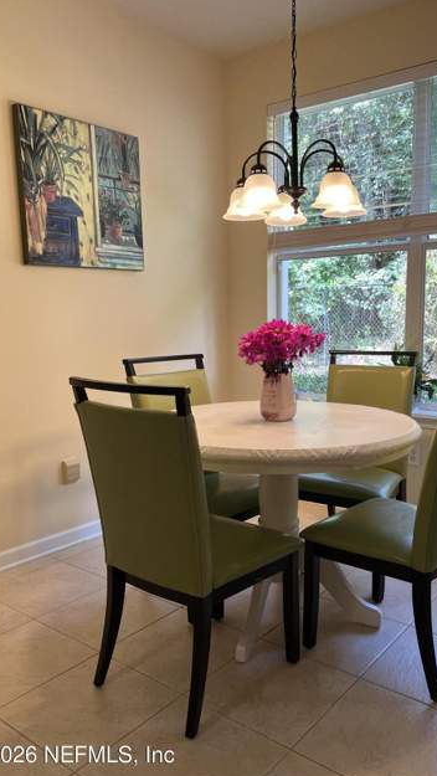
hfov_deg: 40.0
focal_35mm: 29
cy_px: 394
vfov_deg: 66.0
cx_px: 267
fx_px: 597
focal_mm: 5.7
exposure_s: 1/120
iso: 40
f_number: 1.5
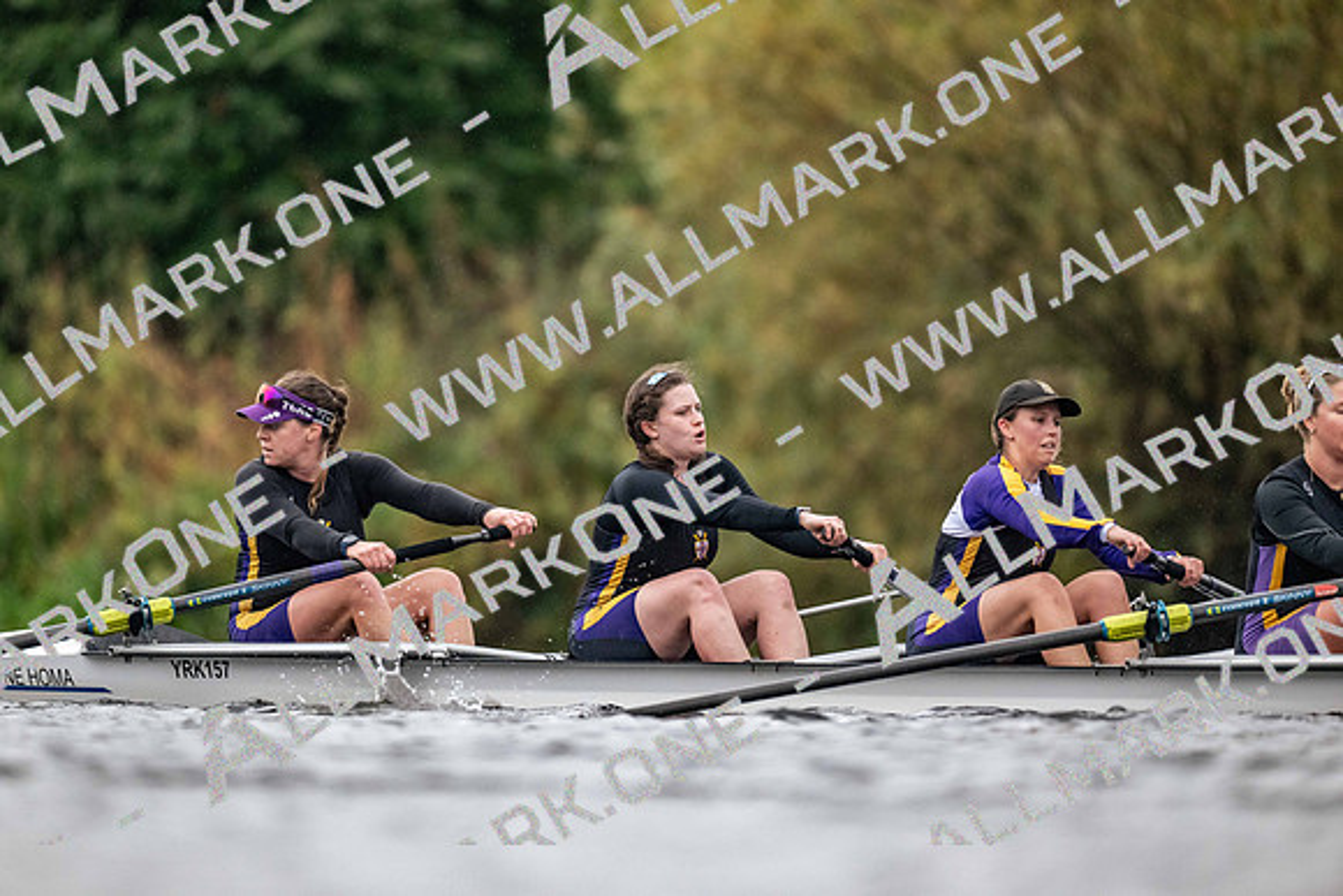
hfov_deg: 3.4
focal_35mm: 600
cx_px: 672
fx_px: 22388
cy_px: 448
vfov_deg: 2.3
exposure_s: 1/2500
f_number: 4
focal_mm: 600
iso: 3600
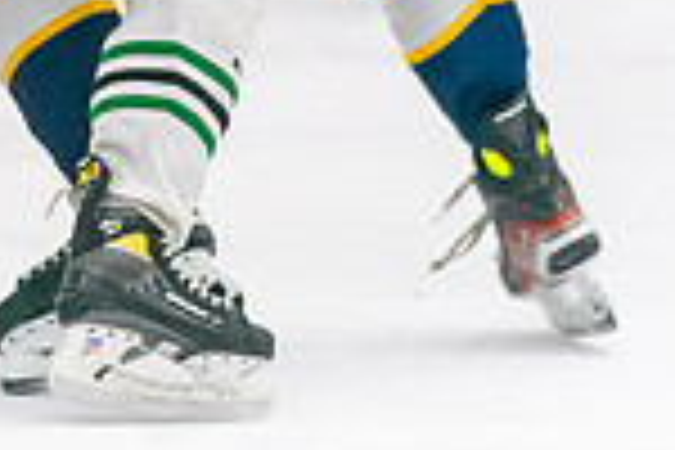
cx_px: 171
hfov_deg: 3.3
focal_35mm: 634
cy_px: -5
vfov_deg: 2.2
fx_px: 11887
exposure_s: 1/1250
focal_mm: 125
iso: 3200
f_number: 2.8
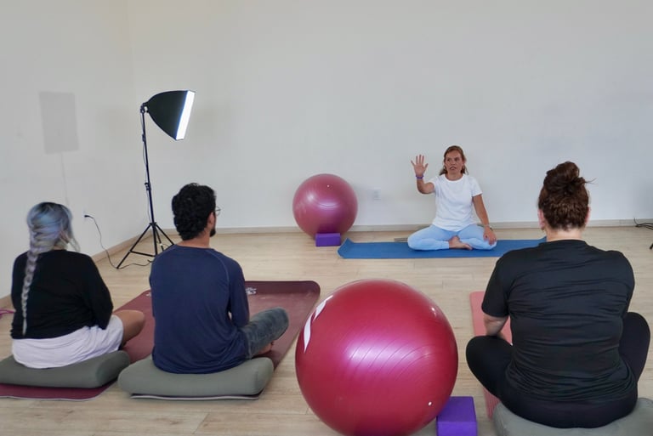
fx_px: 572
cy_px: 218
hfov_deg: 59.5
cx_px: 326
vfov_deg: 41.8
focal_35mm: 32
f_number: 4
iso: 800
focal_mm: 21
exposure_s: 1/160
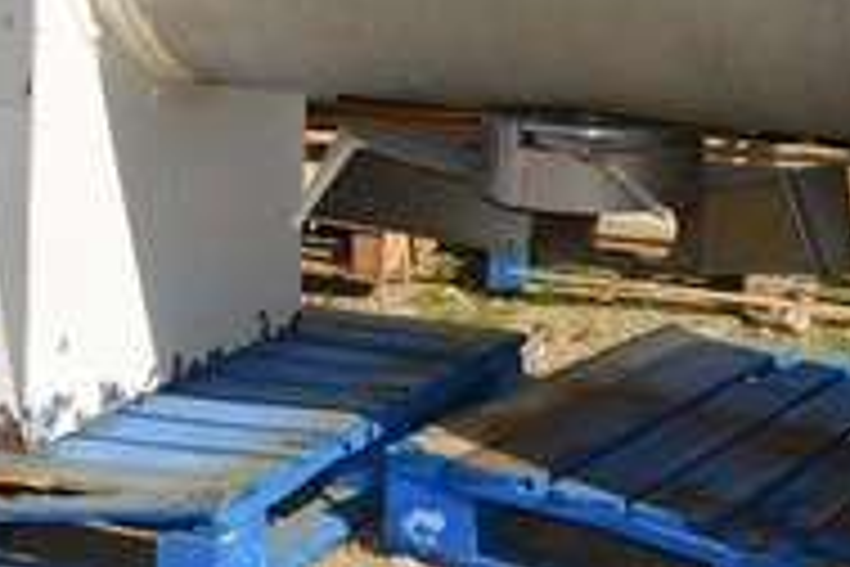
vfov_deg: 14.1
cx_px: 409
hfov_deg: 21.5
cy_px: -27
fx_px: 2243
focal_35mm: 95
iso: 100
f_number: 10
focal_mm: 30
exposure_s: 1/200
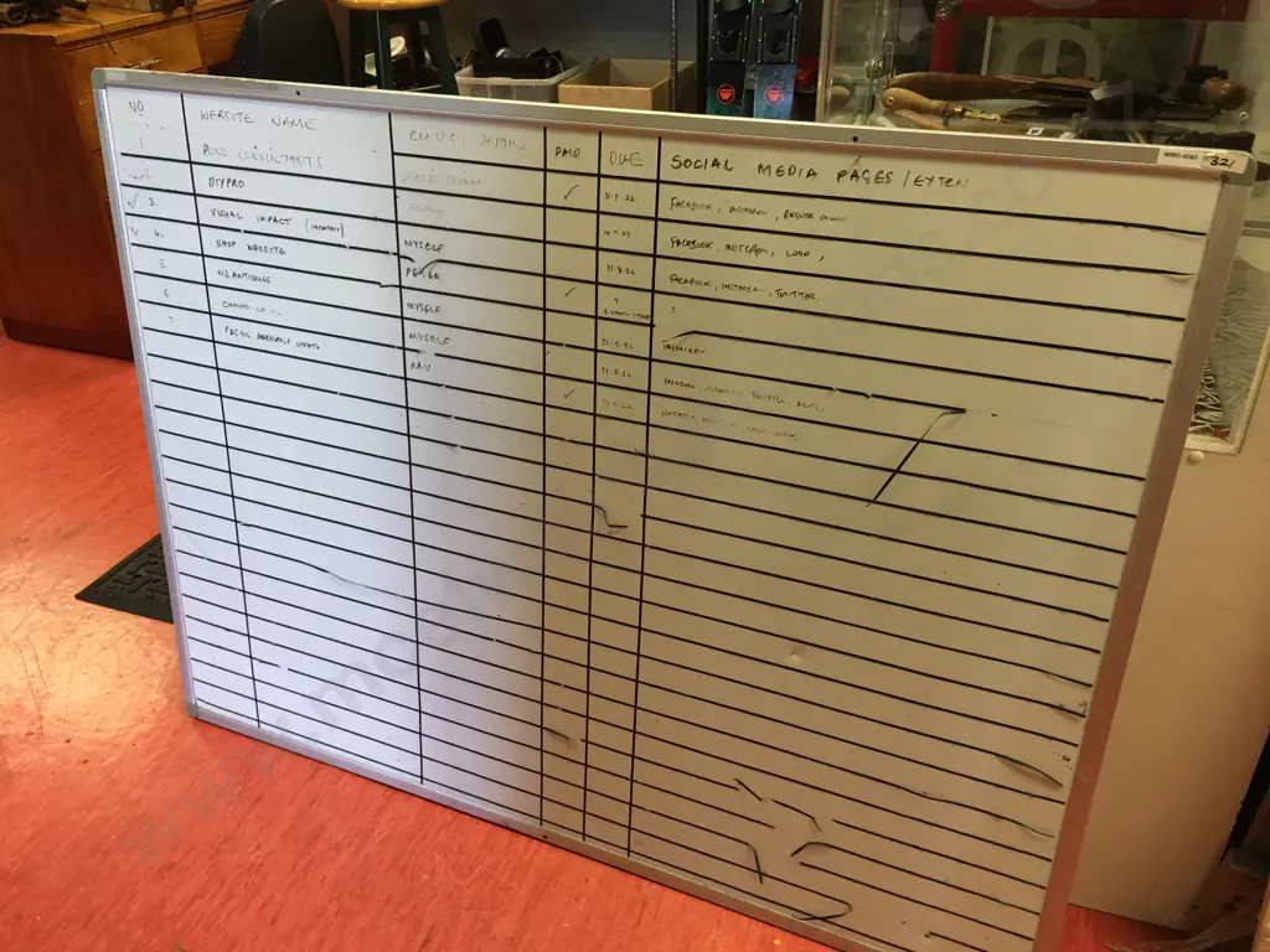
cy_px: 476
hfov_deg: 61.7
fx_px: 1064
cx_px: 635
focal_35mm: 29
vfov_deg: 48.2
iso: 50
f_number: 2.2
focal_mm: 4.15
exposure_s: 1/17
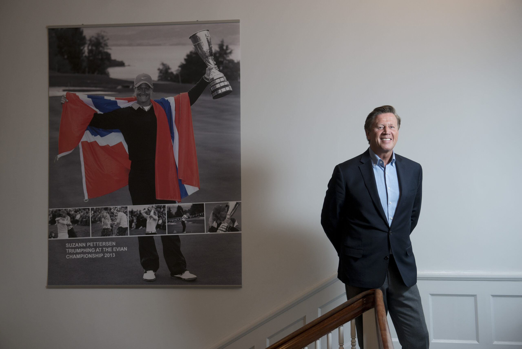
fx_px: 696
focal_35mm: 48
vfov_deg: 28.1
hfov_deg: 41.1
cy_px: 174
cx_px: 261
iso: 400
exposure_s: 1/80
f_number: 4
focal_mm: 48
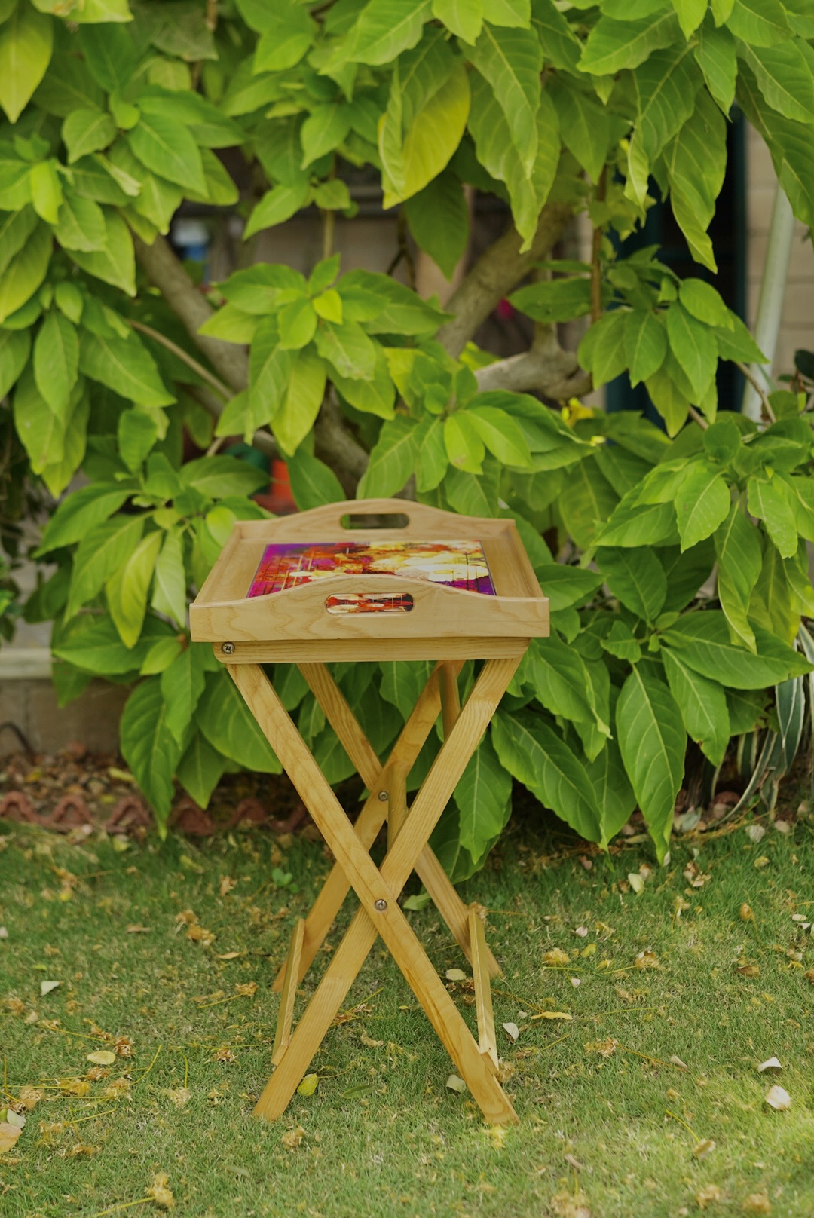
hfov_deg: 26.0
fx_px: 1761
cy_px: 609
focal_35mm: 52
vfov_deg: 38.2
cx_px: 407
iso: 160
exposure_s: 1/160
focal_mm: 35
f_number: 2
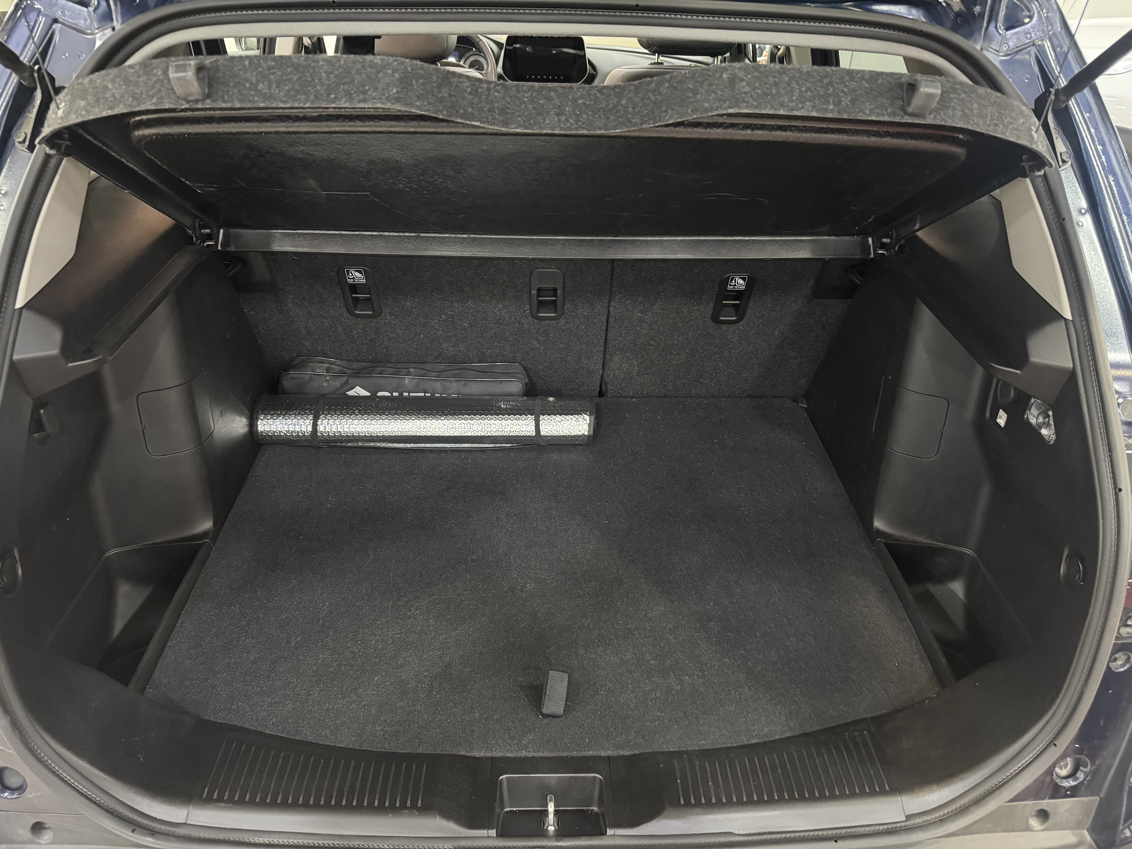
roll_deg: -1.7
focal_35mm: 24
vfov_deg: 56.8
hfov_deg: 71.6
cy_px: 424
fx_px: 785
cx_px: 566
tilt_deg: -33.7
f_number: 1.78
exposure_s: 1/25
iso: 800
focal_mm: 6.76
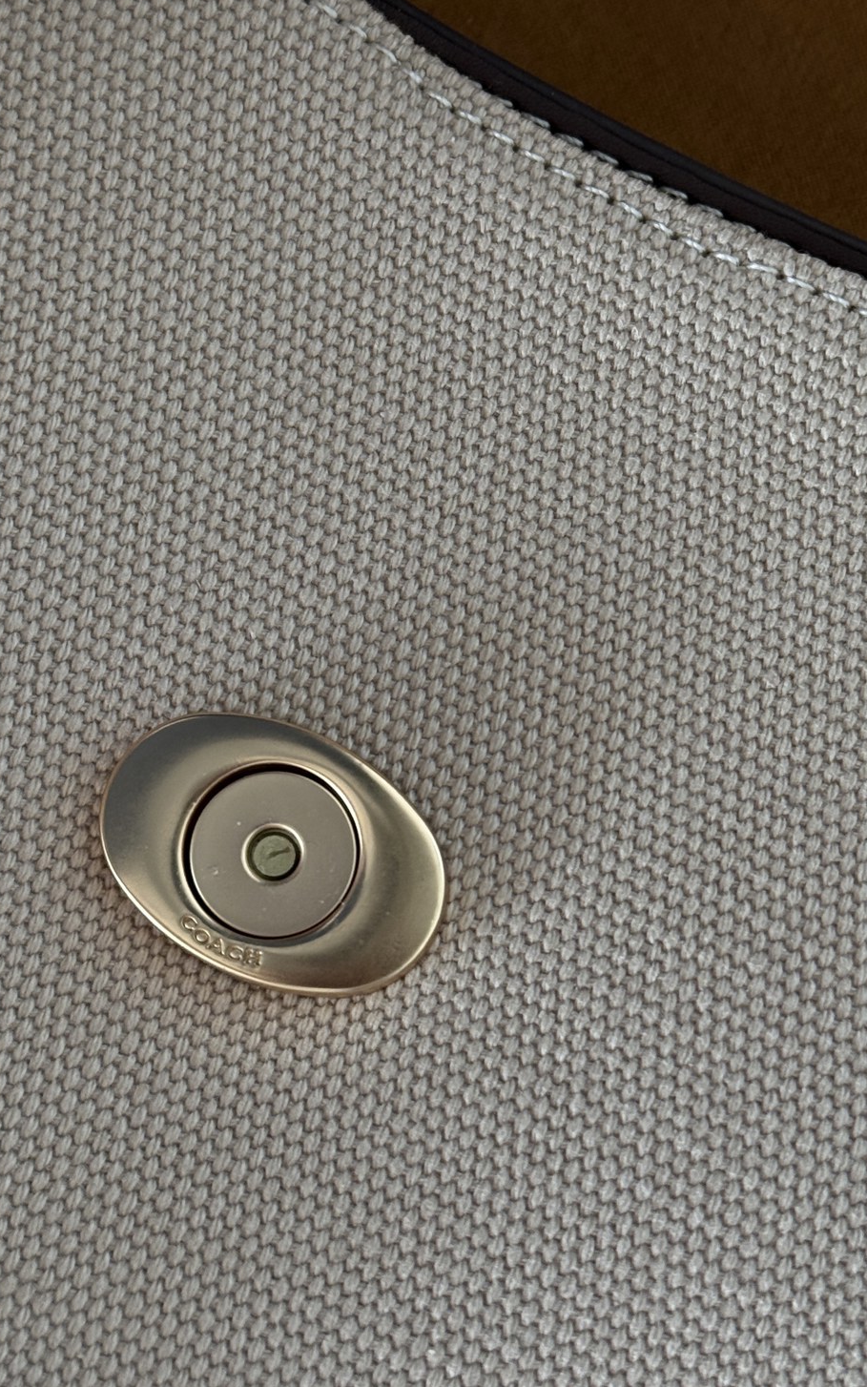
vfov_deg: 29.3
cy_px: 603
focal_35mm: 70
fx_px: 2646
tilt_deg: -88.8
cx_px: 583
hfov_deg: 18.6
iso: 100
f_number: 1.78
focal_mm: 6.76
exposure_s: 1/87
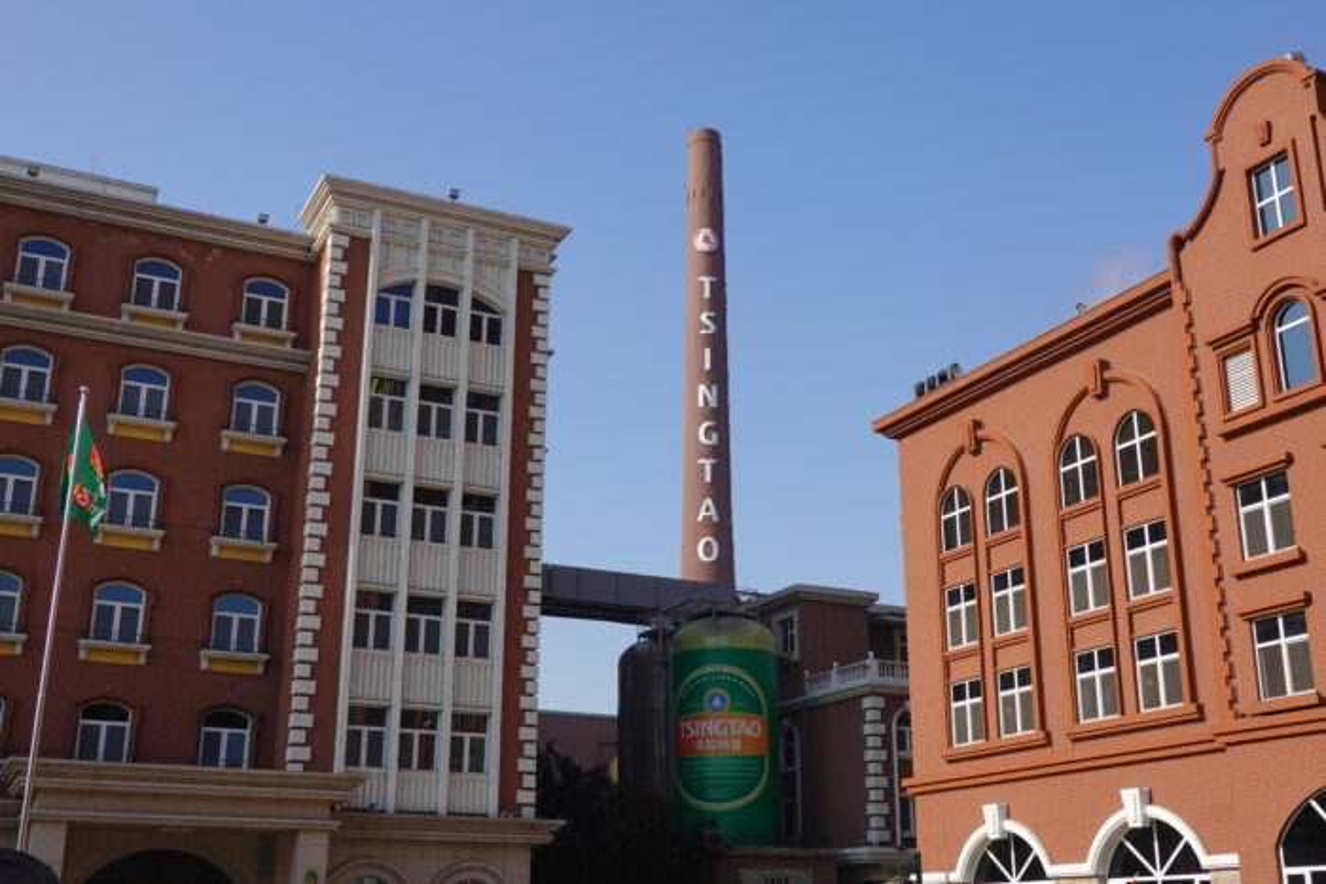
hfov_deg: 47.4
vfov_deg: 32.6
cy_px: 442
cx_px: 663
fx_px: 1510
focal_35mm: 41
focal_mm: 15.28
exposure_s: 1/400
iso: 100
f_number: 5.6
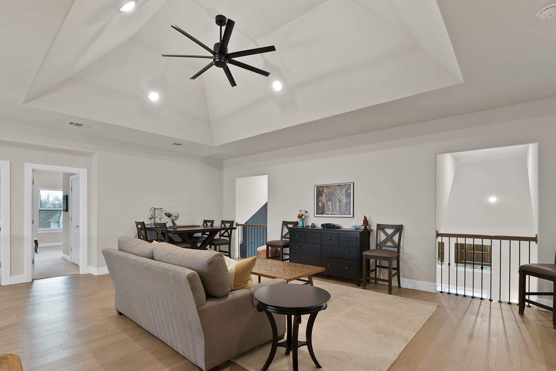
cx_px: 279
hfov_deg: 96.7
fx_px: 247
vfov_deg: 73.1
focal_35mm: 16
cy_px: 220
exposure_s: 1/2.5
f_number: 9
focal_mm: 12
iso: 640
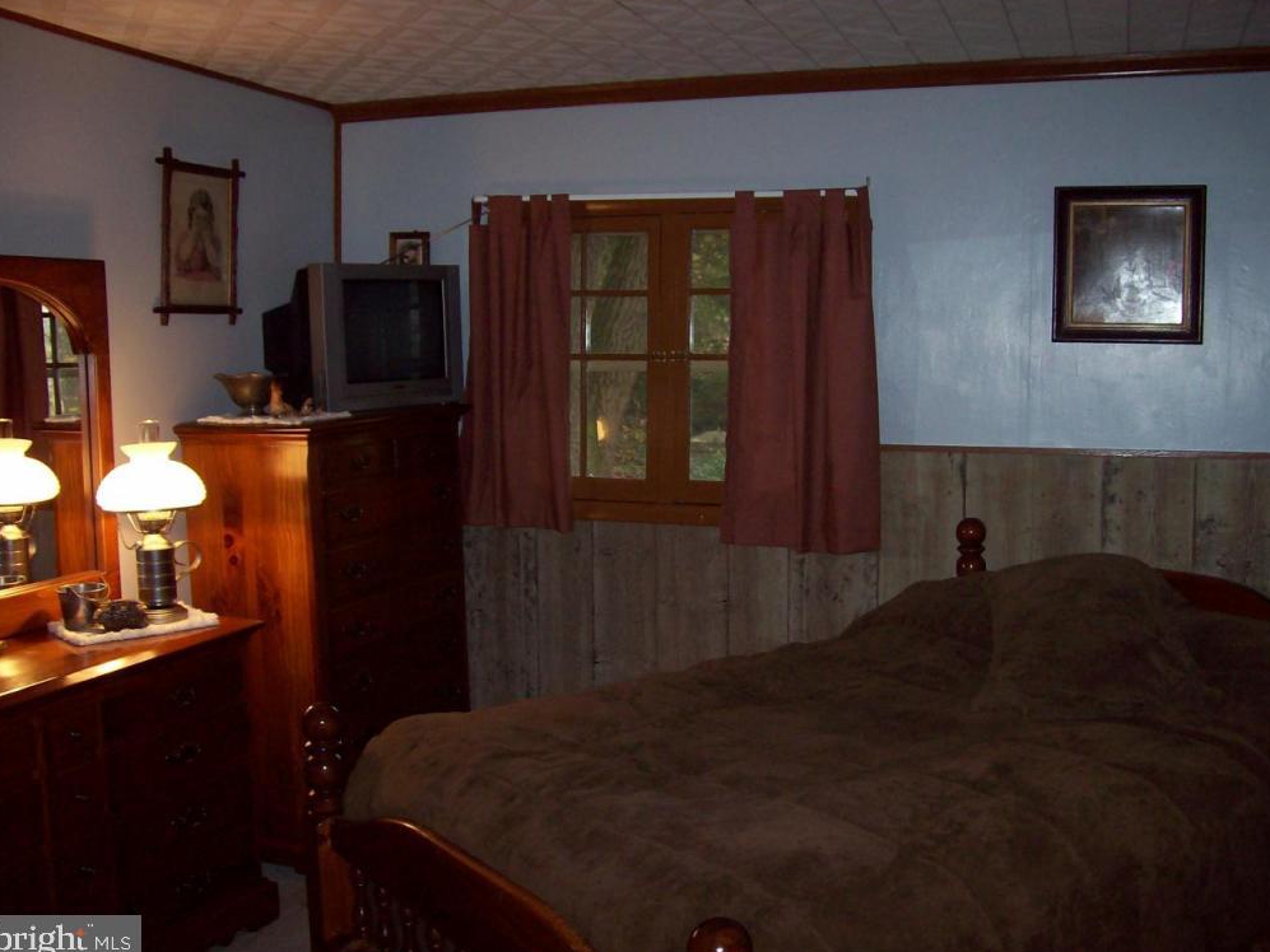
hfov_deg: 50.1
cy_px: 479
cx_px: 635
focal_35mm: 37
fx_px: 1358
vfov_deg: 38.7
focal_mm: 6
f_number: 2.7
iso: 80
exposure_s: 1/32
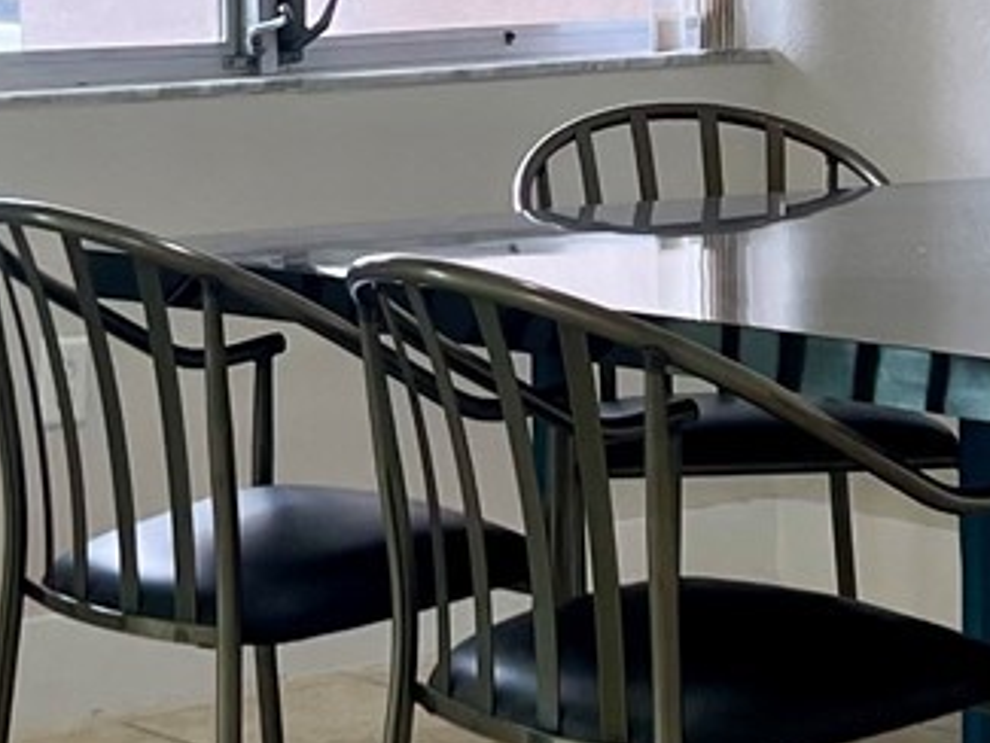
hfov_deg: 15.4
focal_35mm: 128
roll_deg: +0.8
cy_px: 55
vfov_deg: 11.5
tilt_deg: -3.9
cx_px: 341
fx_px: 3662
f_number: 1.5
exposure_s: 1/120
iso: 125
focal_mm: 5.7
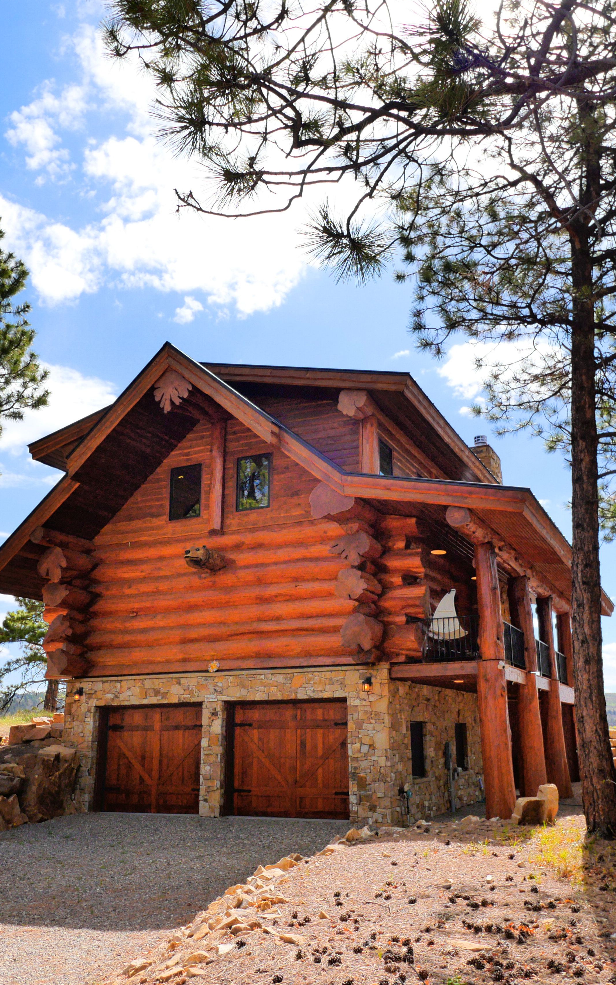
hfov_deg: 44.5
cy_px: 499
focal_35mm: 28
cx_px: 338
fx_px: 752
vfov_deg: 66.5
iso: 800
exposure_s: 1/1000
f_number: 5
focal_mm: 9
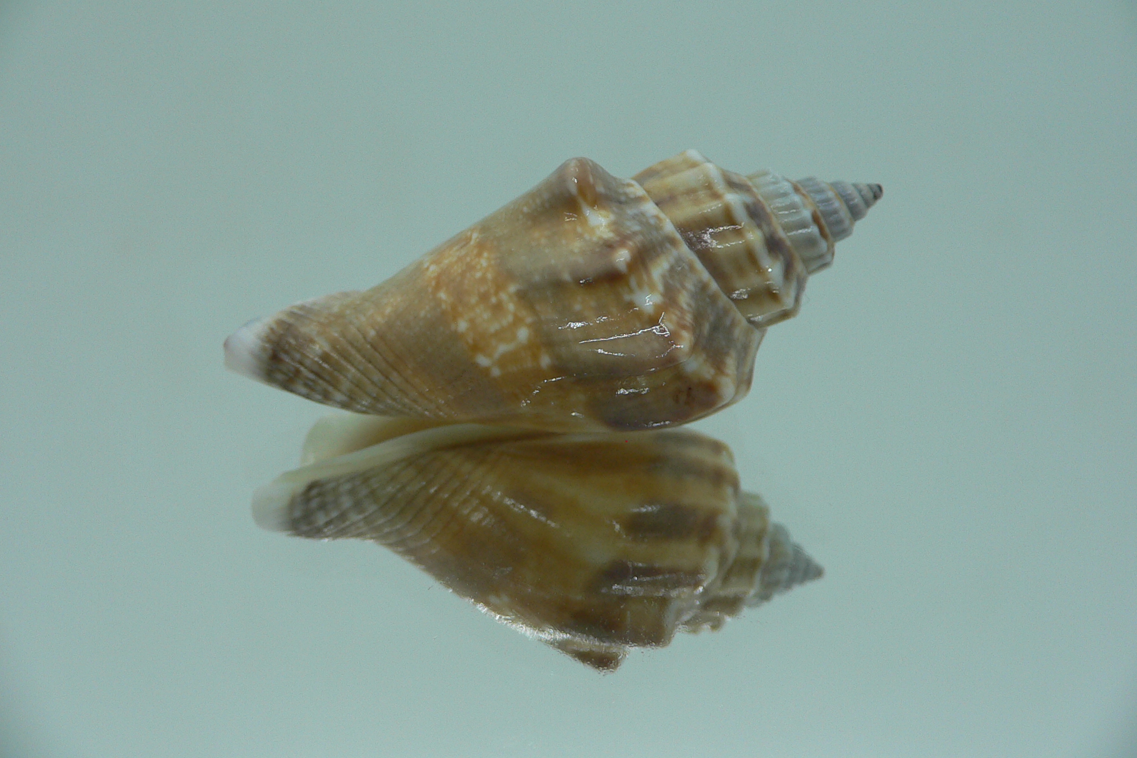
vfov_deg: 35.9
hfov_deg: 51.9
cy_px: 356
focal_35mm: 37
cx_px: 562
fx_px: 1168
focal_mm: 4.6
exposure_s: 1/60
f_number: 2.8
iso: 80
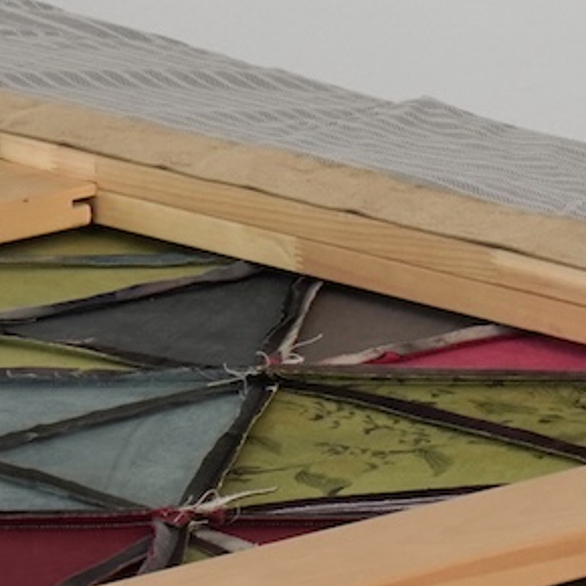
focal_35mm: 369
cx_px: 1714
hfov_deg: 4.6
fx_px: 7067
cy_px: -691
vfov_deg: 4.7
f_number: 8
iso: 500
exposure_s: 1/60
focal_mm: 45
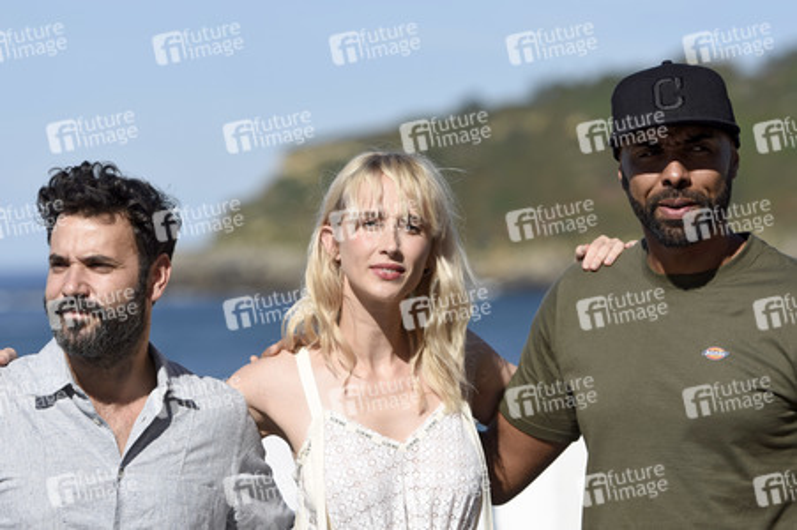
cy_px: 265
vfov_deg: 6.8
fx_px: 4480
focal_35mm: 202
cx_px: 398
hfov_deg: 10.2
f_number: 4
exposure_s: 1/4000
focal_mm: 135
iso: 200
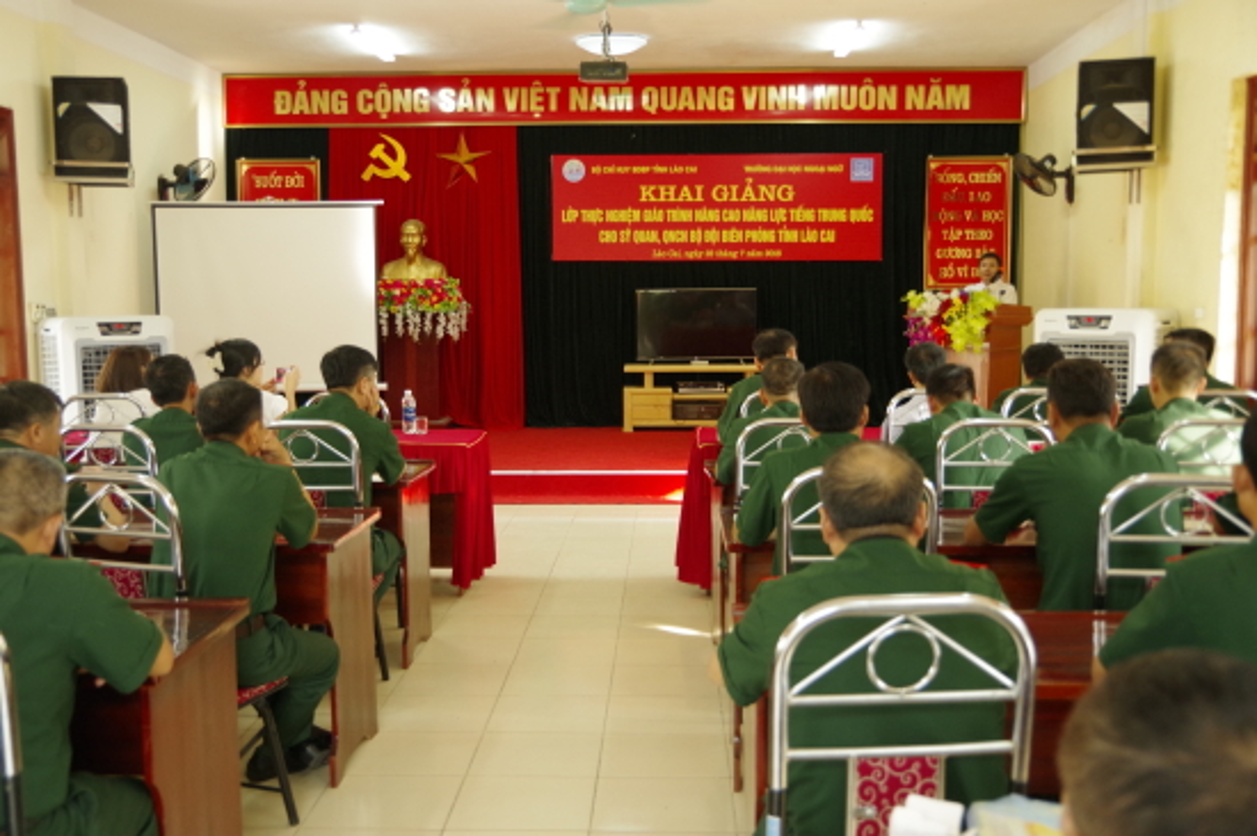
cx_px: 628
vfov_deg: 36.8
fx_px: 1256
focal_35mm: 36
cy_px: 418
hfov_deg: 53.2
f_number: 4
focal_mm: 24
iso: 800
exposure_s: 1/50
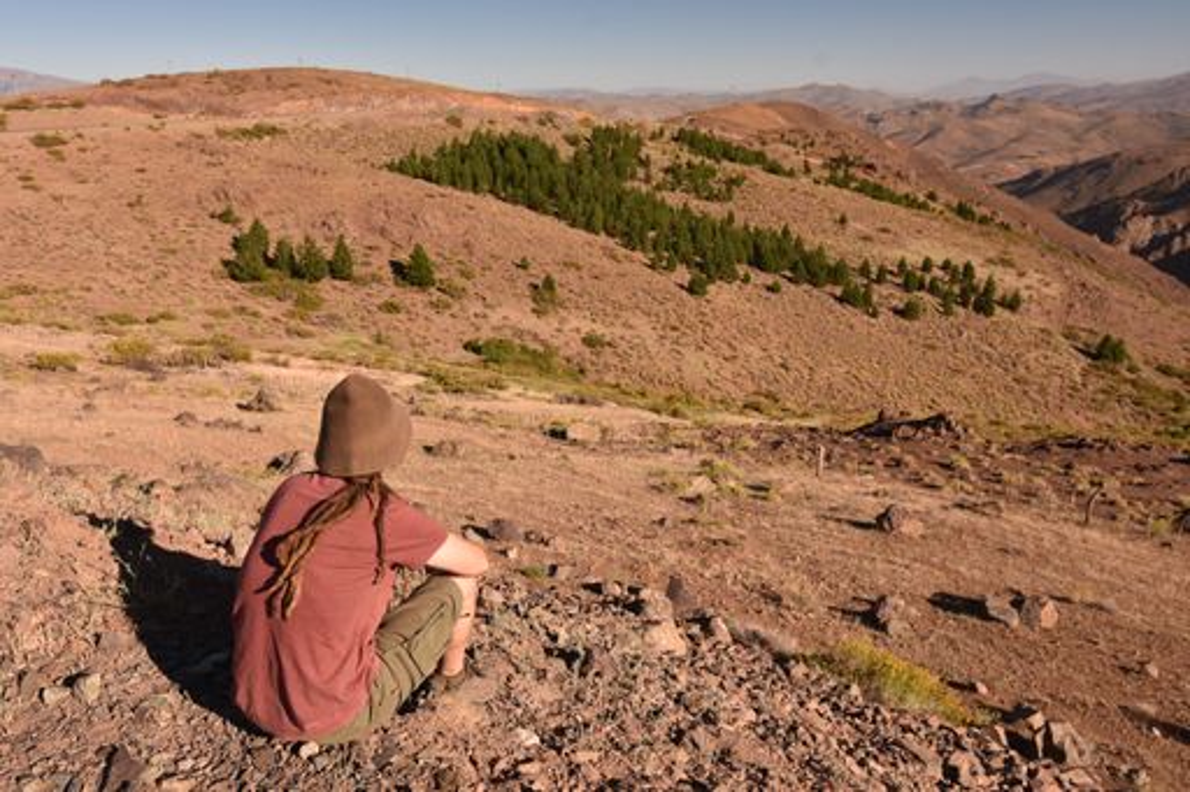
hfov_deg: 67.4
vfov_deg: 47.9
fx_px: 892
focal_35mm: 27
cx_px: 595
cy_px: 396
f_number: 8
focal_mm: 18
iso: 250
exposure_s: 1/320
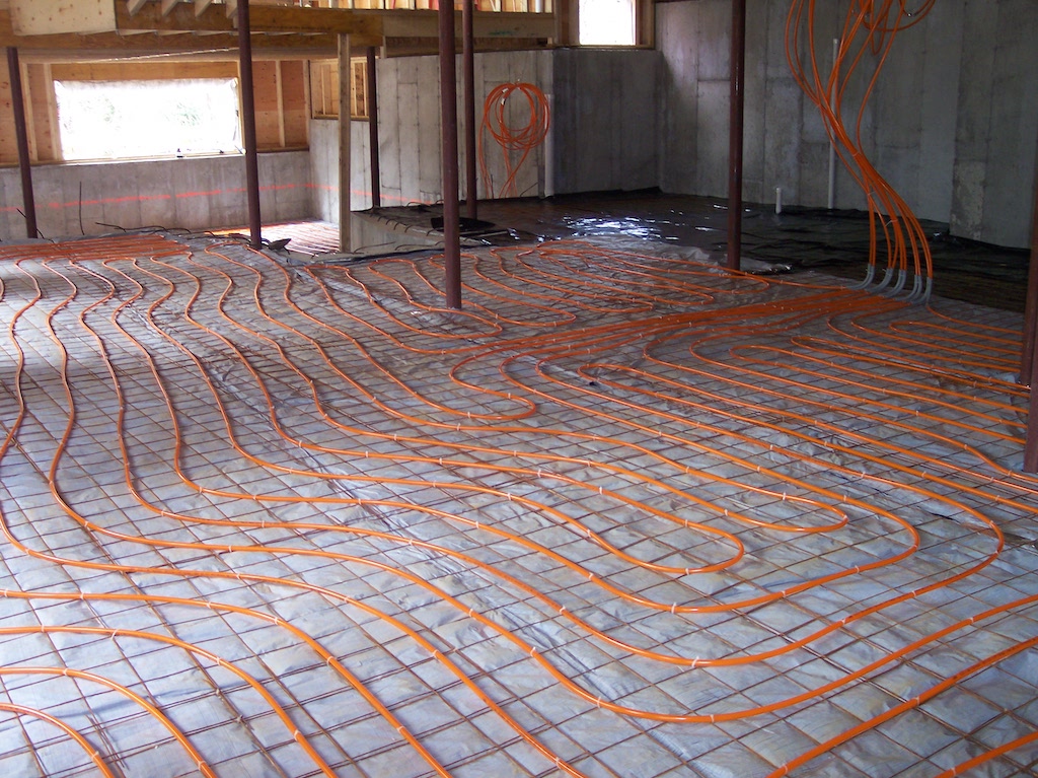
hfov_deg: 49.0
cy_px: 389
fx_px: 1139
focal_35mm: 38
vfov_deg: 37.7
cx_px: 519
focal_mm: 8
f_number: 2.8
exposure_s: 1/30
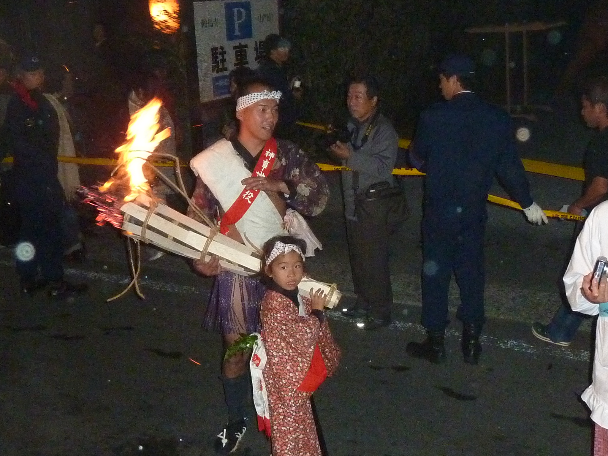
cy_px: 228
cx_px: 304
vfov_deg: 30.3
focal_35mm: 48
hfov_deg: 39.7
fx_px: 843
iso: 640
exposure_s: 1/30
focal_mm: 4.4
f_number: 3.3
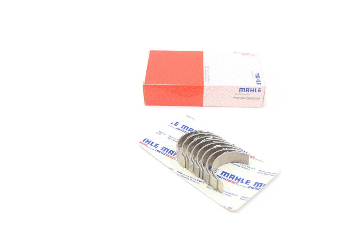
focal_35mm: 44
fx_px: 439
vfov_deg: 30.9
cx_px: 182
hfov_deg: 44.9
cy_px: 122
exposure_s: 1/125
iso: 400
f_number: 5.6
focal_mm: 29
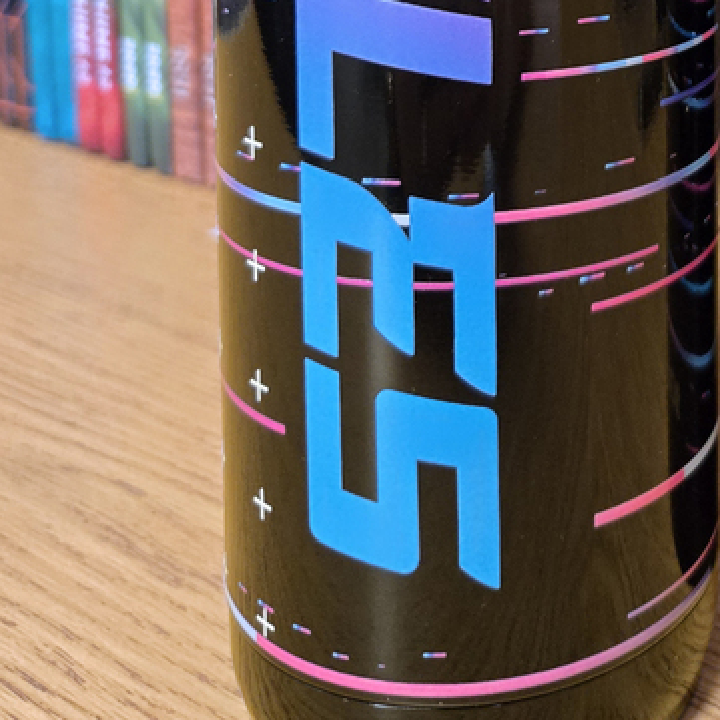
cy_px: -195
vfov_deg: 25.7
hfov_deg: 28.2
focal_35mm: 58
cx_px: 680
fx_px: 1365
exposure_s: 1/120
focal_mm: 5.4
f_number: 1.8
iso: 800
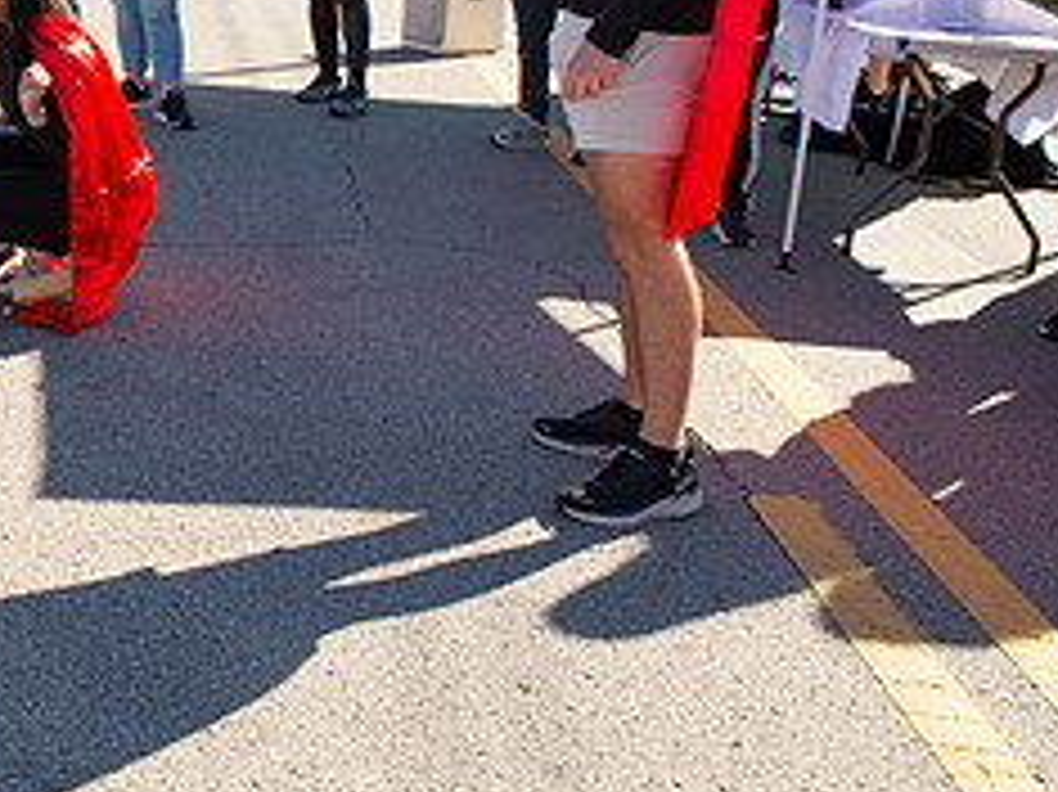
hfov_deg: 30.1
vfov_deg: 25.1
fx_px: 1741
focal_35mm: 57
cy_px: 124
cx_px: -122
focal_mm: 24
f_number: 10
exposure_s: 1/200
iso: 400
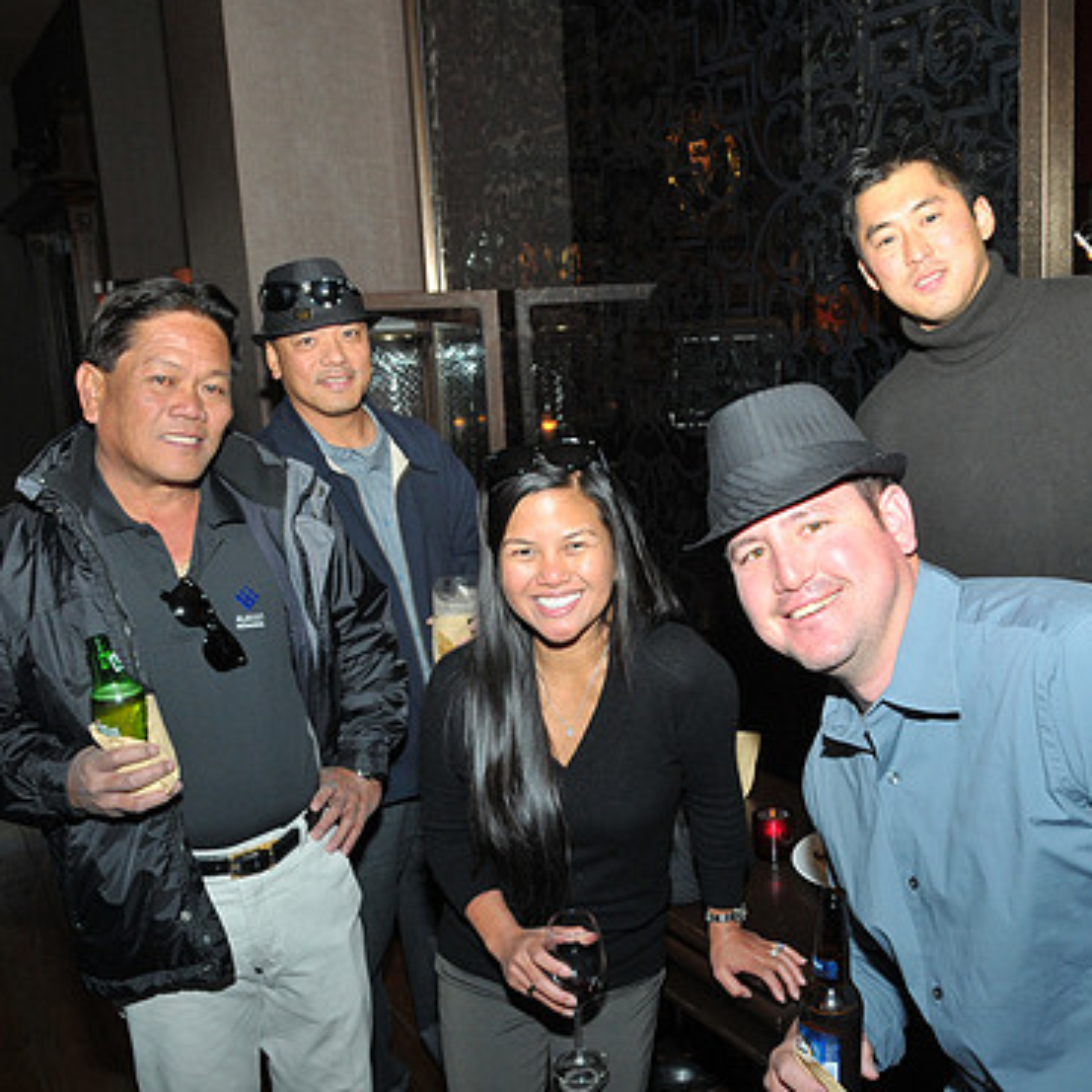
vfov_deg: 51.1
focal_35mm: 32
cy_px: 552
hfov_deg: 50.7
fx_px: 1142
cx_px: 663
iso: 500
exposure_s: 1/50
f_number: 5.6
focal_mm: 16
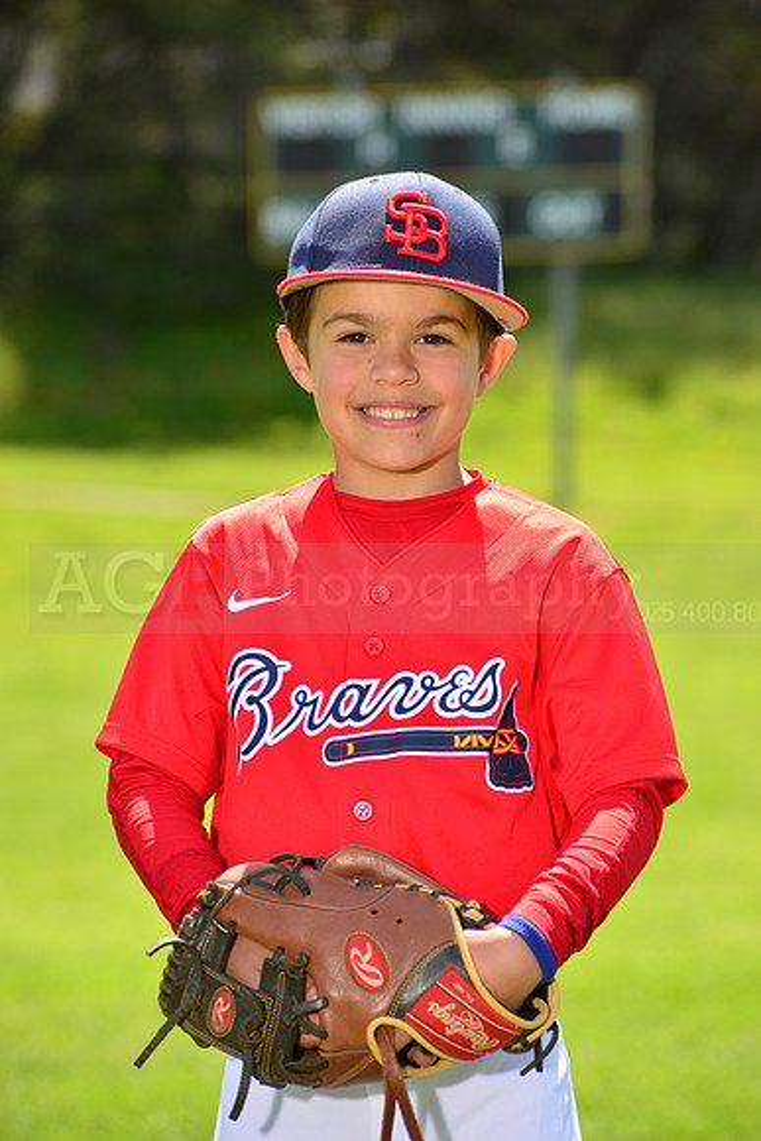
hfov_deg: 6.9
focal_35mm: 200
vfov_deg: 10.3
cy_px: 570
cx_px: 380
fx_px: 6337
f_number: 8
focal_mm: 200
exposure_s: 1/250
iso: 200
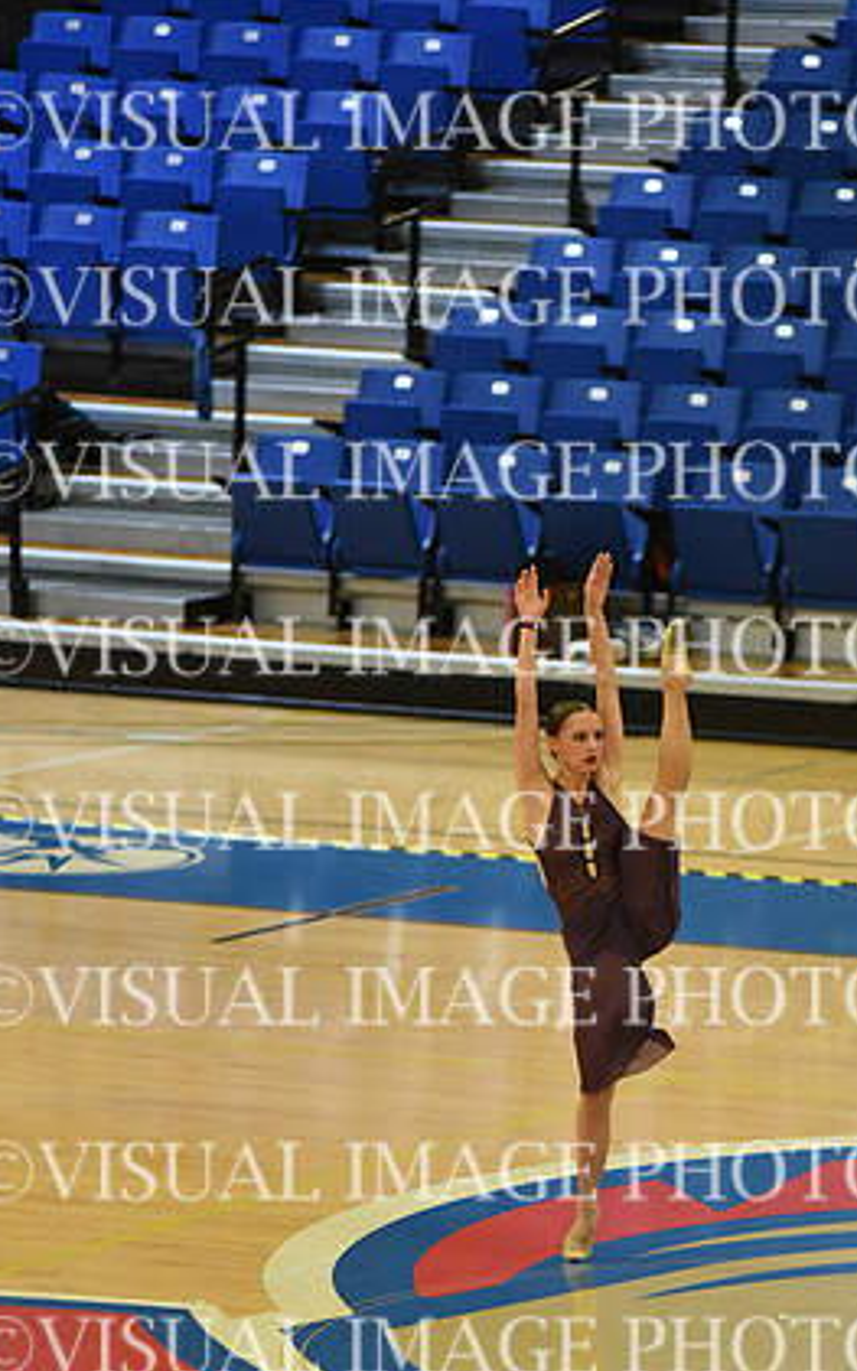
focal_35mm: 281
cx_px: 601
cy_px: 909
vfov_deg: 7.5
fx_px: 10504
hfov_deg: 4.7
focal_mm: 200
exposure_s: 1/1000
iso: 8000
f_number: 2.8
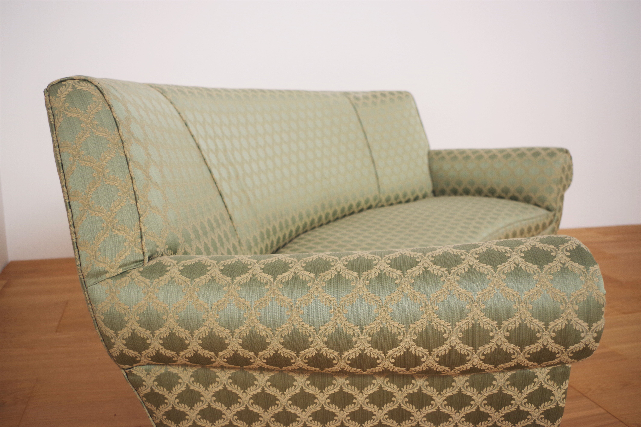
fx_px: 552
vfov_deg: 42.3
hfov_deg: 60.3
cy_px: 214
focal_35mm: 31
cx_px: 320
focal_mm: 21.25
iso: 400
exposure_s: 1/60
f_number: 4
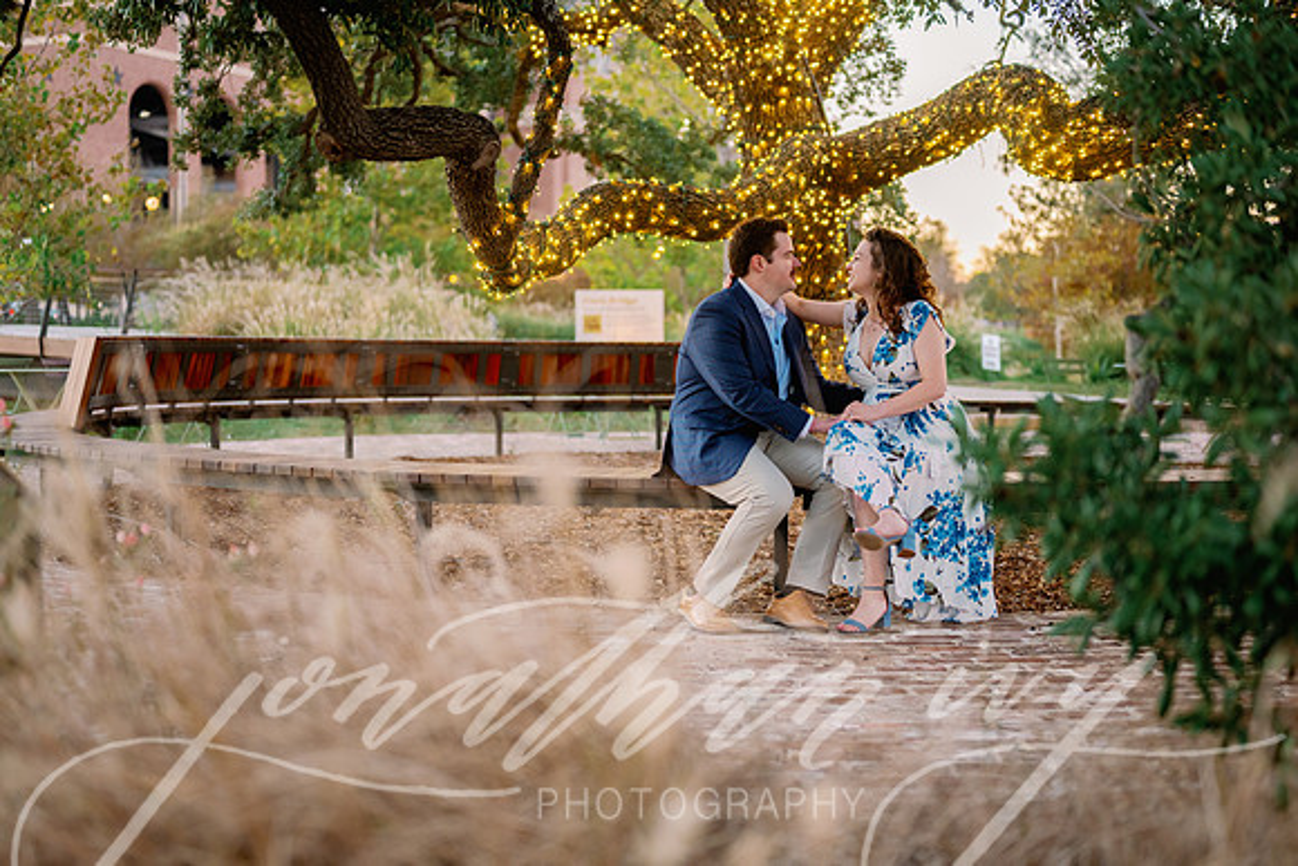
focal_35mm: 50
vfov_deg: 27.0
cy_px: 433
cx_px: 649
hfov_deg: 39.6
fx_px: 1803
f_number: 1.8
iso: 640
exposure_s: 1/320
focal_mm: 50
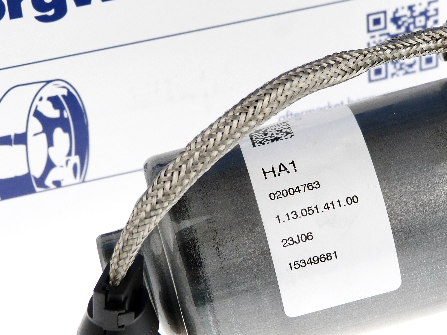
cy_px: 186
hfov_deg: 18.0
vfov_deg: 13.6
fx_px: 1408
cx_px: 304
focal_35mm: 109
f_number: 3.3
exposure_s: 1/100
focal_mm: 13.2
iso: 100
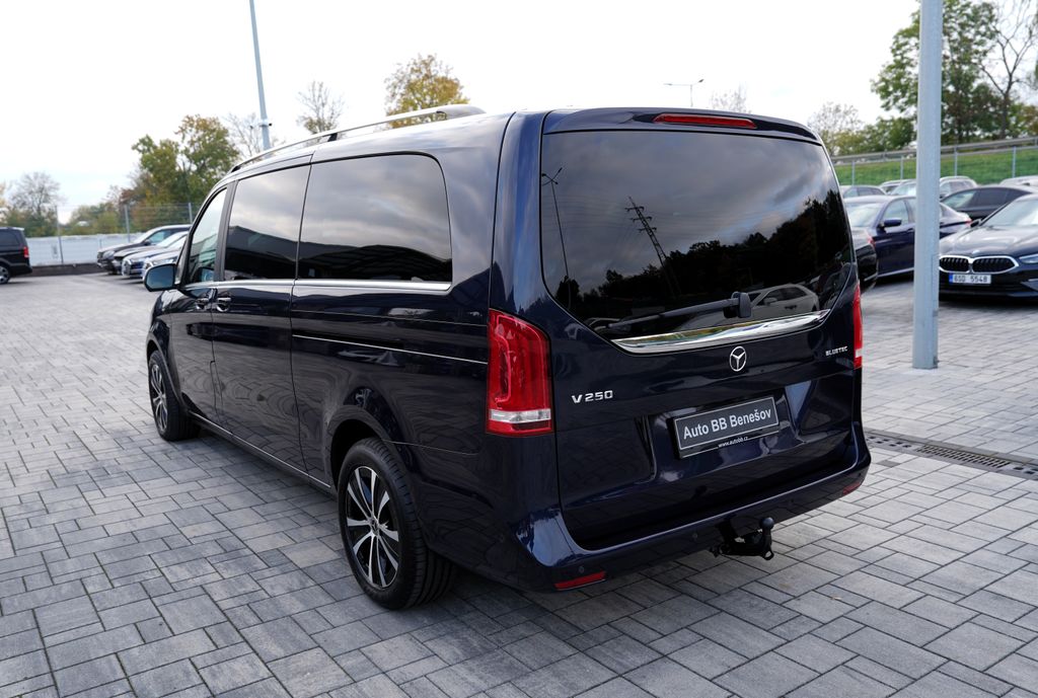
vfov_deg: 45.2
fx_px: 838
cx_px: 519
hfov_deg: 63.5
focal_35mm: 29
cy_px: 349
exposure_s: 1/60
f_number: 4
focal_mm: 29
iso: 50
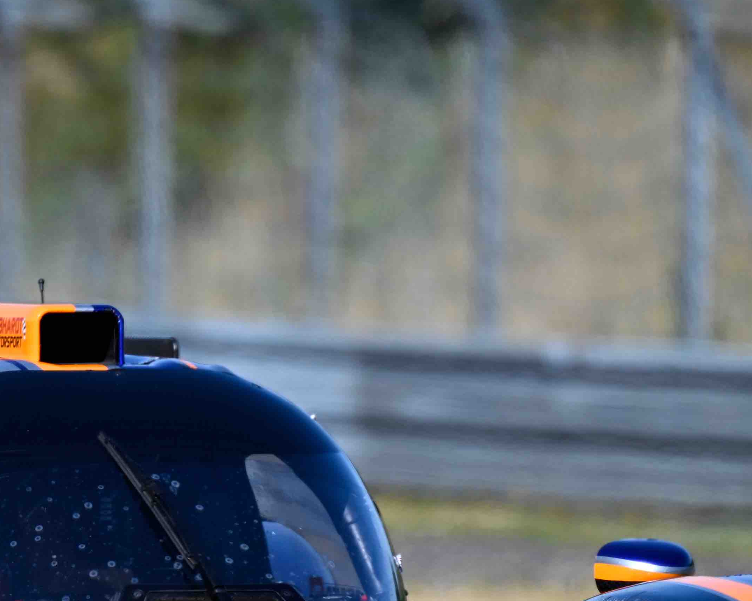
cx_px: 87
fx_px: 32092
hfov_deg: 1.3
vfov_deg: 1.1
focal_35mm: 1442
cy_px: 406
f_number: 5.6
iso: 200
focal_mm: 400
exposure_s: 1/1250
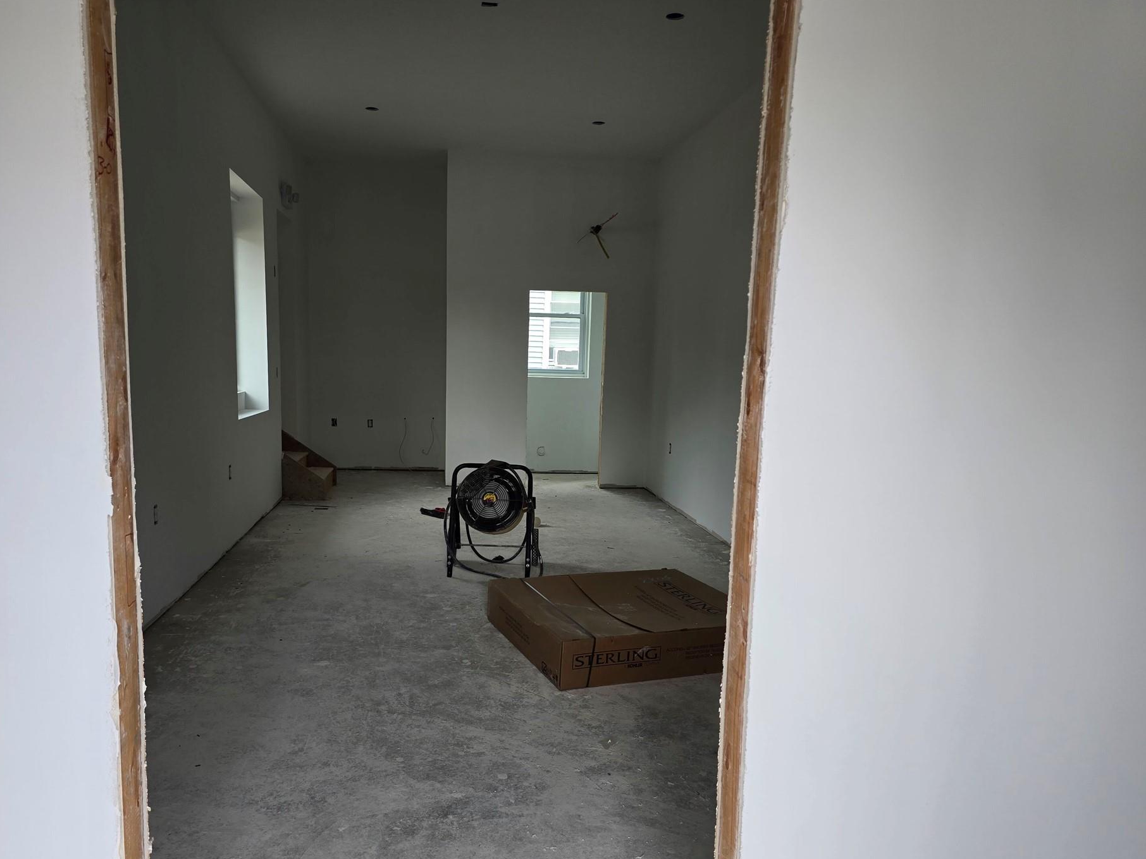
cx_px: 531
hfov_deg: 67.2
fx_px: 861
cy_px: 482
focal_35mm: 26
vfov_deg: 52.9
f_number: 1.7
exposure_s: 1/180
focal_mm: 6.3
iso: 32
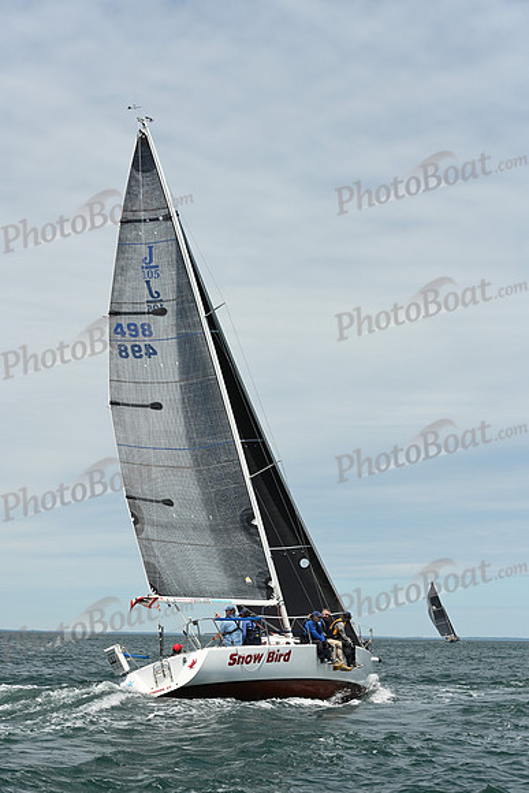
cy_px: 396
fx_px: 1542
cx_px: 264
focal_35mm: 70
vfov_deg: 28.8
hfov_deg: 19.5
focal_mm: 70
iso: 320
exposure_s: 1/1000
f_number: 9
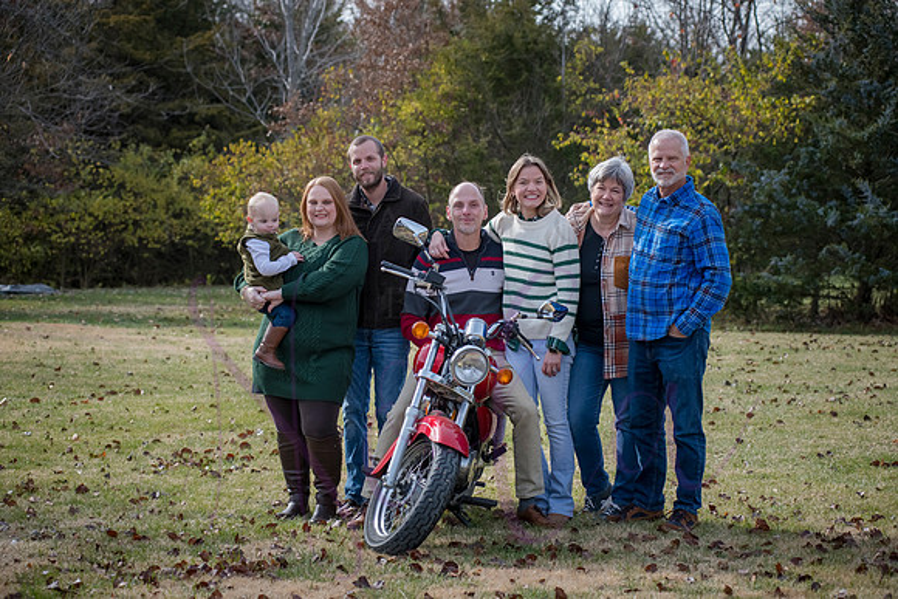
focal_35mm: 80
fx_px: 1996
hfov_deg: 25.4
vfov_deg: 17.1
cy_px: 300
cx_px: 449
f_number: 5
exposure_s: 1/1000
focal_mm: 80
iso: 400
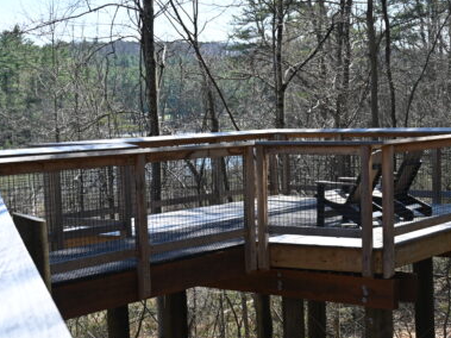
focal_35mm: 73
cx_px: 292
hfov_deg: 26.6
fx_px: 951
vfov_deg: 20.2
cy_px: 174
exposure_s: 1/250
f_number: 5.6
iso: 110
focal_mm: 32
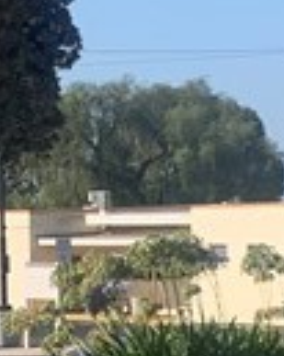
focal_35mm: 202
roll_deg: +1.1
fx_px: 2125
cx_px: 39
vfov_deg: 9.4
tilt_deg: -4.5
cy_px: 464
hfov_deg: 7.6
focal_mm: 4.25
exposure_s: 1/1610
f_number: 1.8
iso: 25
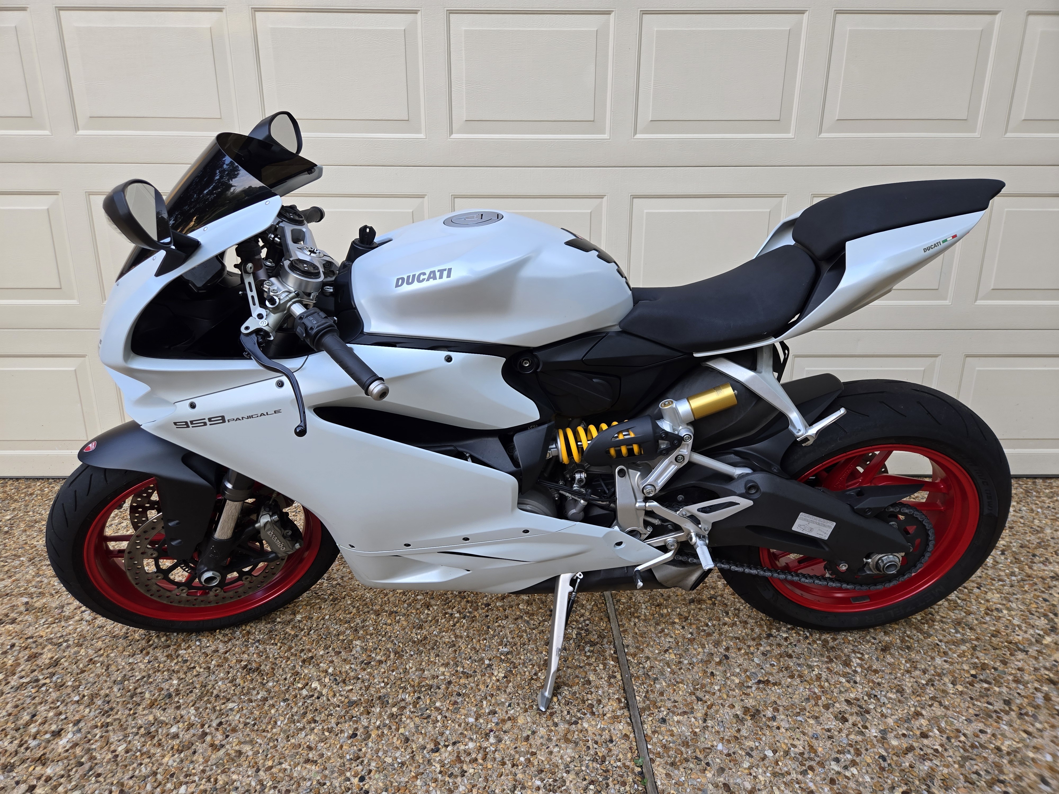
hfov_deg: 73.9
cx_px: 530
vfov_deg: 58.9
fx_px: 704
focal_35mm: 23
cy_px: 397
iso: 40
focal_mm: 5.4
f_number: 1.8
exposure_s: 1/180
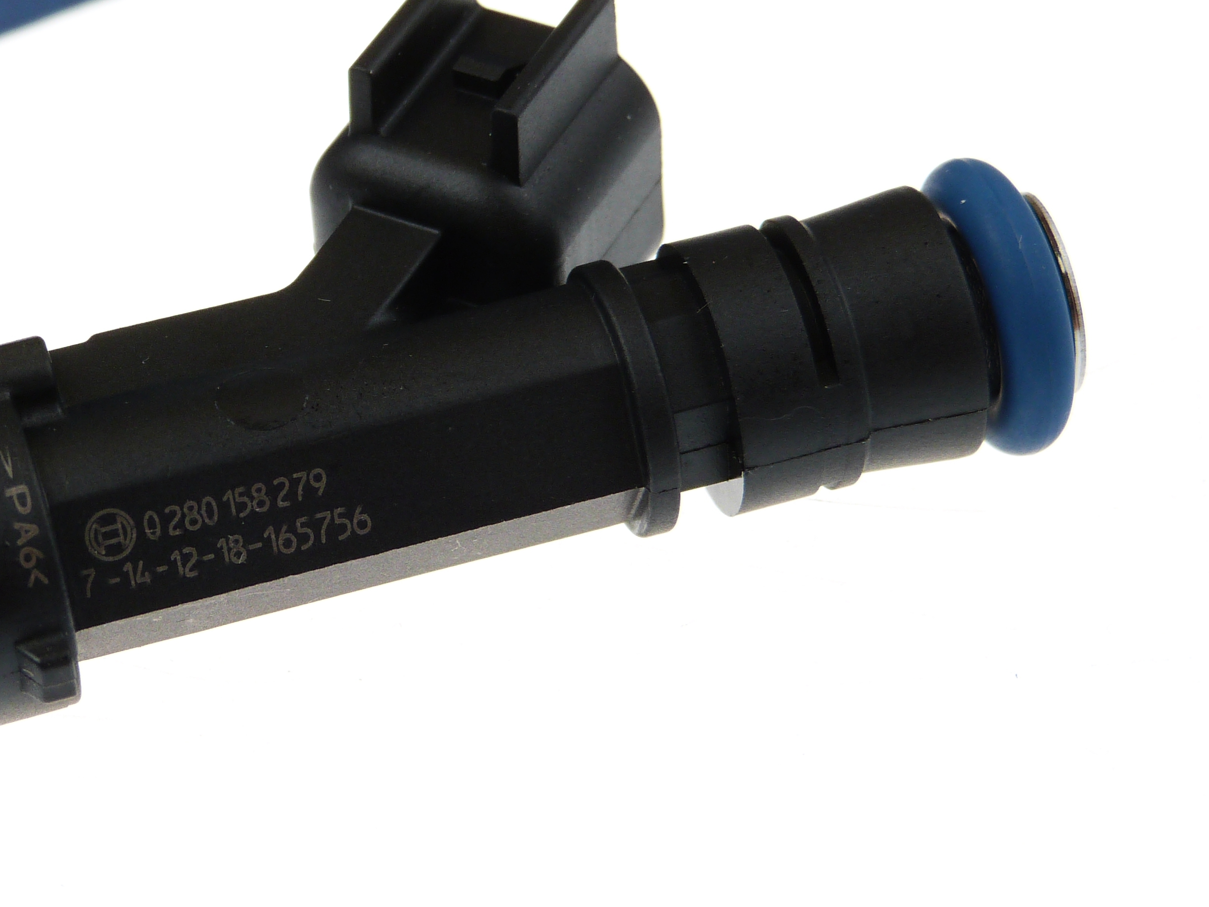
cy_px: 481
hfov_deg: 13.9
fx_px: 4925
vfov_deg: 10.5
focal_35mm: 141
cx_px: 270
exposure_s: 1/100
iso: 100
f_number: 3.4
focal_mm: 15.8
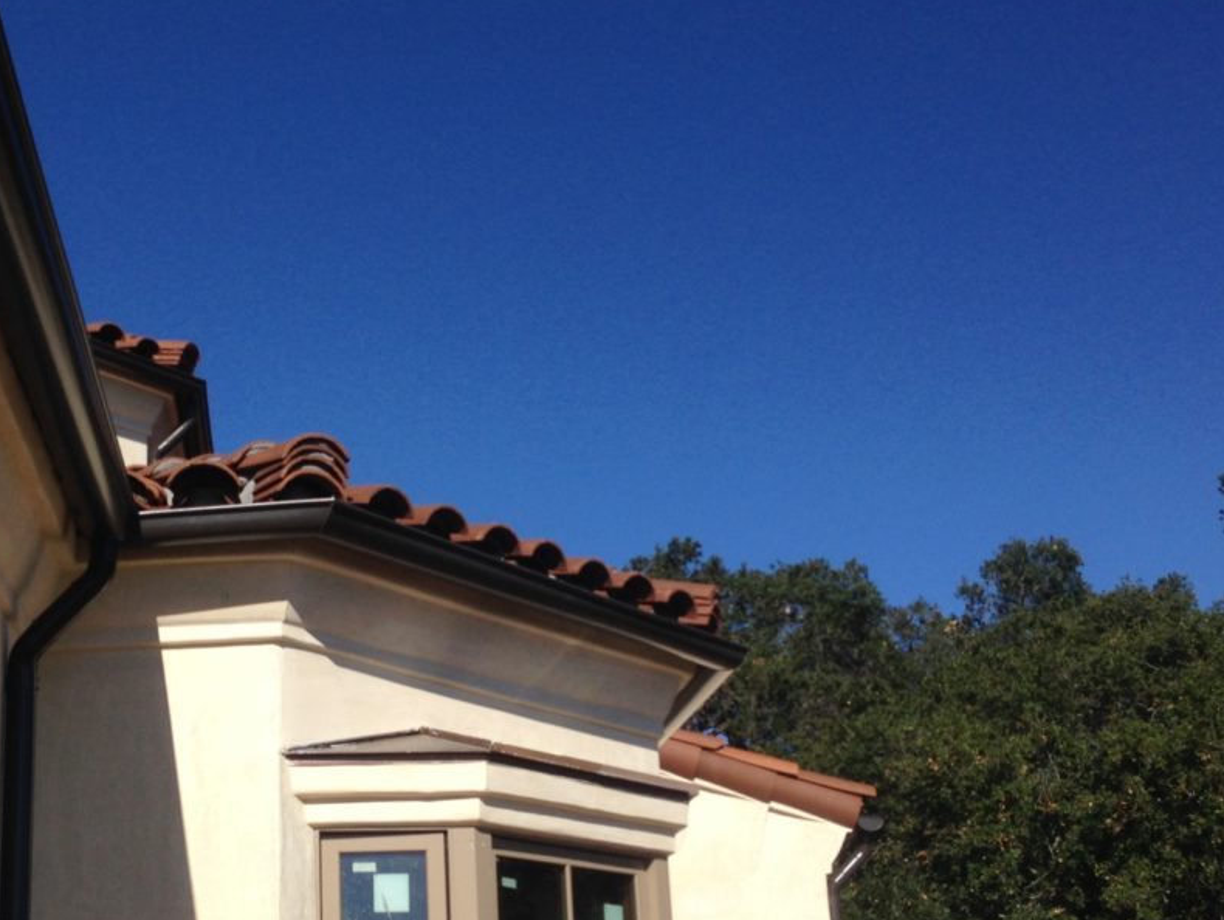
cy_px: 582
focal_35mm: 43
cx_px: 535
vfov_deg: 33.5
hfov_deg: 43.7
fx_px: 1522
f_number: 2.4
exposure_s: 1/3012
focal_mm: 4.12
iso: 50
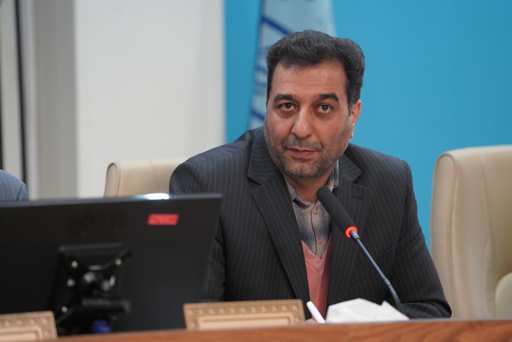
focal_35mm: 200
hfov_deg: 10.3
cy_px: 171
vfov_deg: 6.9
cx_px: 256
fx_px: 2845
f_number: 4
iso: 6400
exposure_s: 1/200
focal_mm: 200
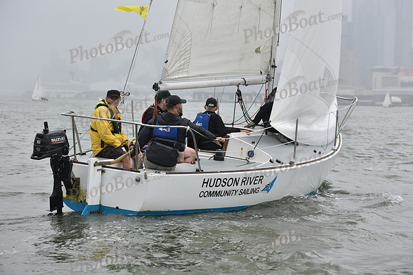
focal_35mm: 95
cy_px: 138
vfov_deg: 14.4
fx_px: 1090
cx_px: 206
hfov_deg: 21.5
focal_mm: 95
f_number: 5.6
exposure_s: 1/800
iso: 400
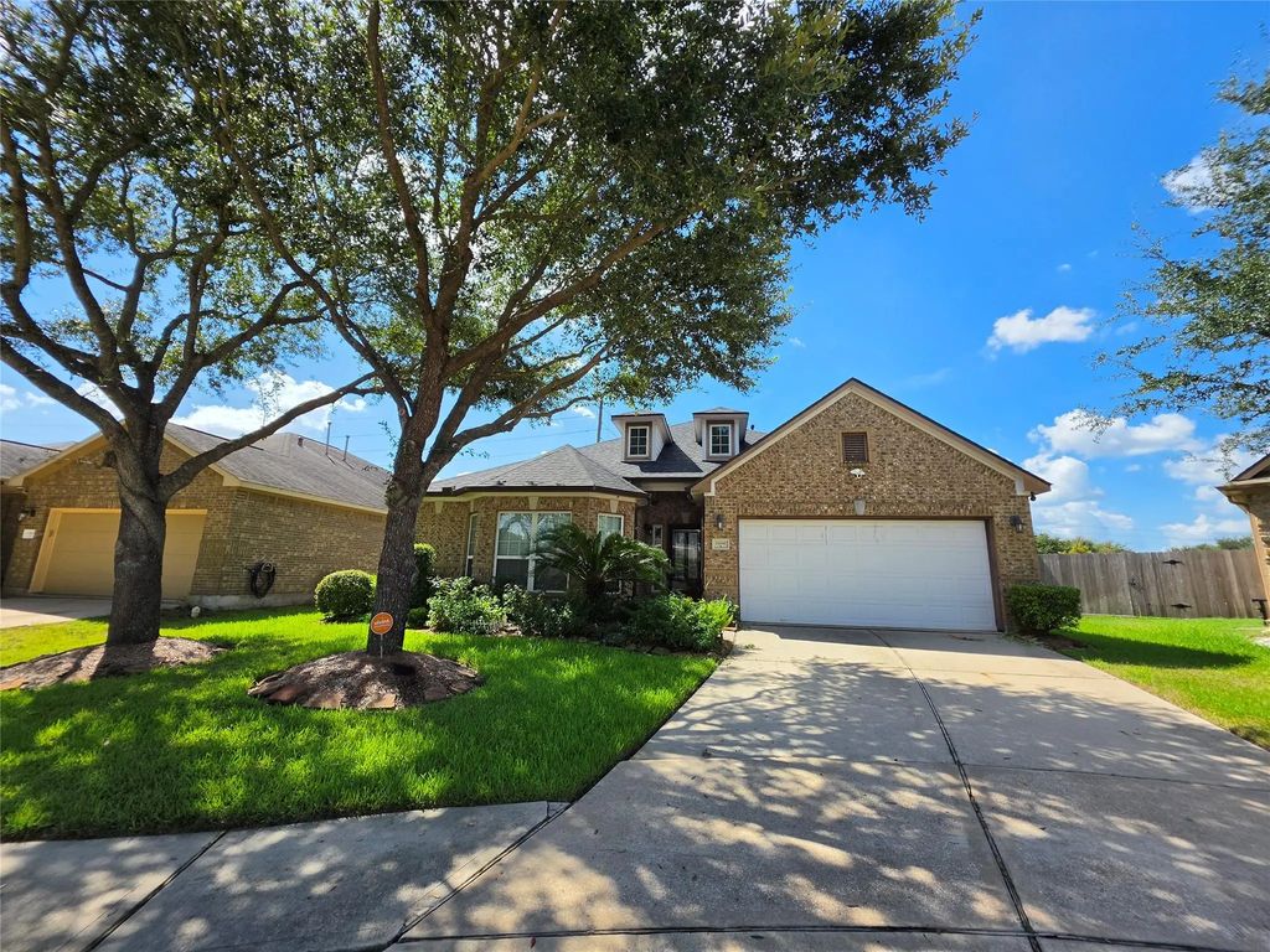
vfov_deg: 89.9
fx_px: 477
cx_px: 635
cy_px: 476
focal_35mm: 13
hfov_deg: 106.2
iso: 32
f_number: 1.9
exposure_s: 1/1567
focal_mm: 2.2
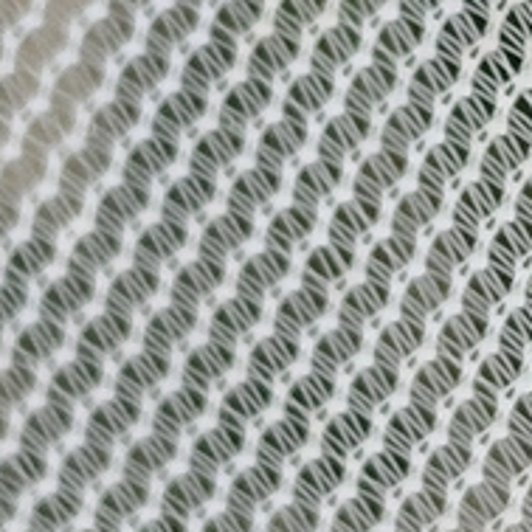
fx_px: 2869
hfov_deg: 10.6
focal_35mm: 165
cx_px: 386
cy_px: 135
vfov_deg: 10.6
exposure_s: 1/270
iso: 50
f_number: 1.7
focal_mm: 5.31
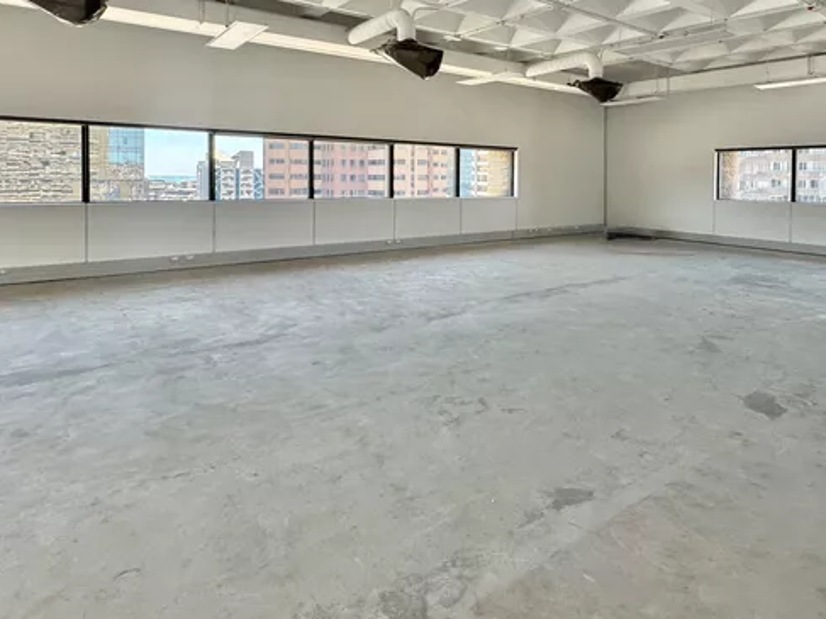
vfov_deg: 57.1
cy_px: 190
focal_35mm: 23
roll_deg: -0.5
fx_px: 549
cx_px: 487
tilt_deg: -1.2
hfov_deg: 73.3
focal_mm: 2.22
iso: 160
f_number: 2.2
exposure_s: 1/100
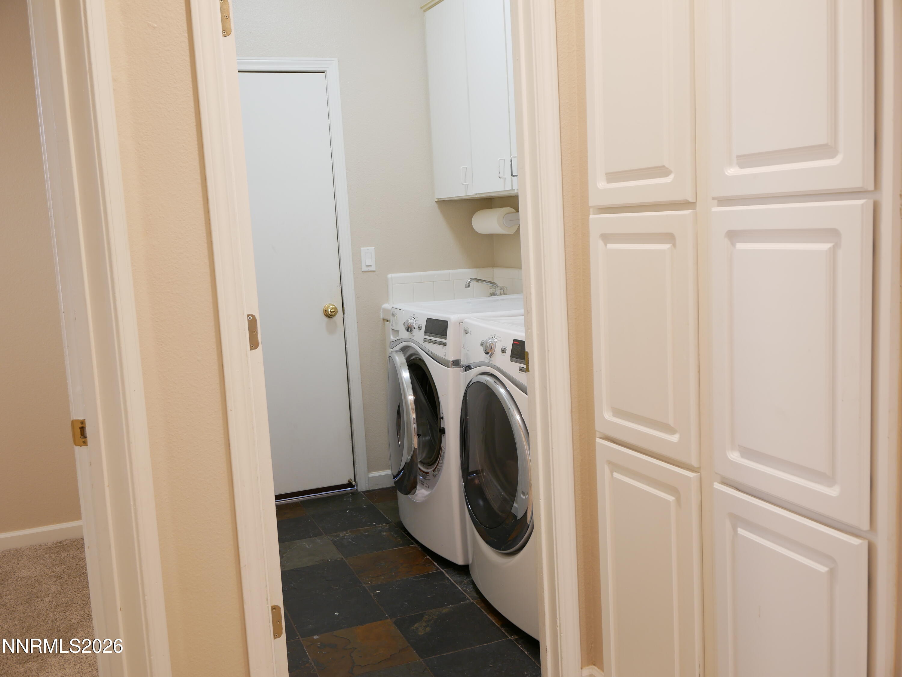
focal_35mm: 36
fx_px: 938
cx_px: 451
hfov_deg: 51.3
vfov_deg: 39.7
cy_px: 338
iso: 200
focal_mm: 18
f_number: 4
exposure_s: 1/6
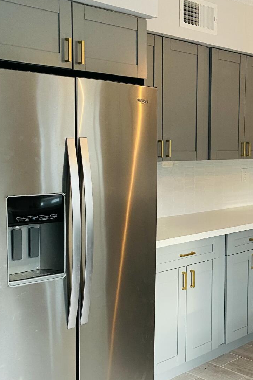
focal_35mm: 50
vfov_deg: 39.5
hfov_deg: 25.8
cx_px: 242
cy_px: 217
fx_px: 527
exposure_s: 1/60
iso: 200
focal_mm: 4.25
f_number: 1.8
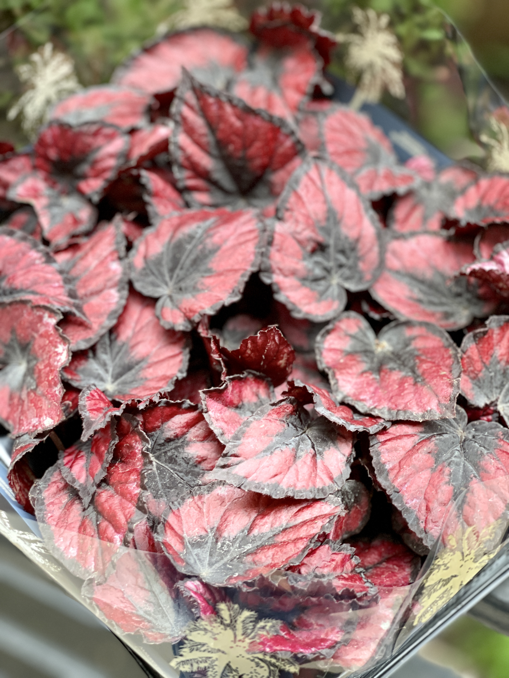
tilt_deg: -53.2
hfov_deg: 22.9
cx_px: 254
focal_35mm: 64
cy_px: 339
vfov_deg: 30.3
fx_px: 1255
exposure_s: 1/71
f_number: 2.2
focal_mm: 7.5
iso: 250
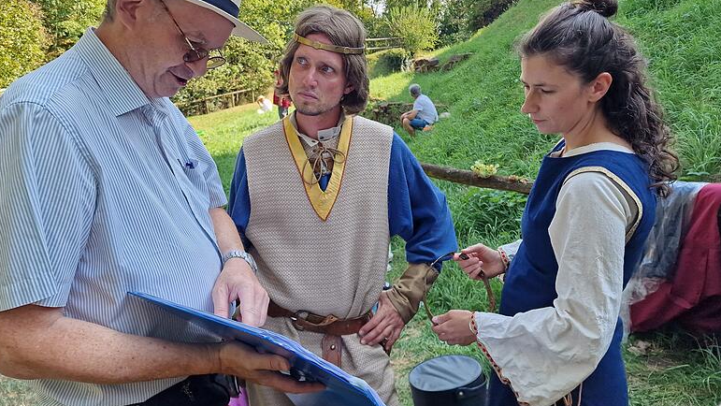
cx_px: 349
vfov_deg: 44.2
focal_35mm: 26
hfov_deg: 71.9
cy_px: 168
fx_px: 497
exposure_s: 1/191
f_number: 1.8
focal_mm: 6.4
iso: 50
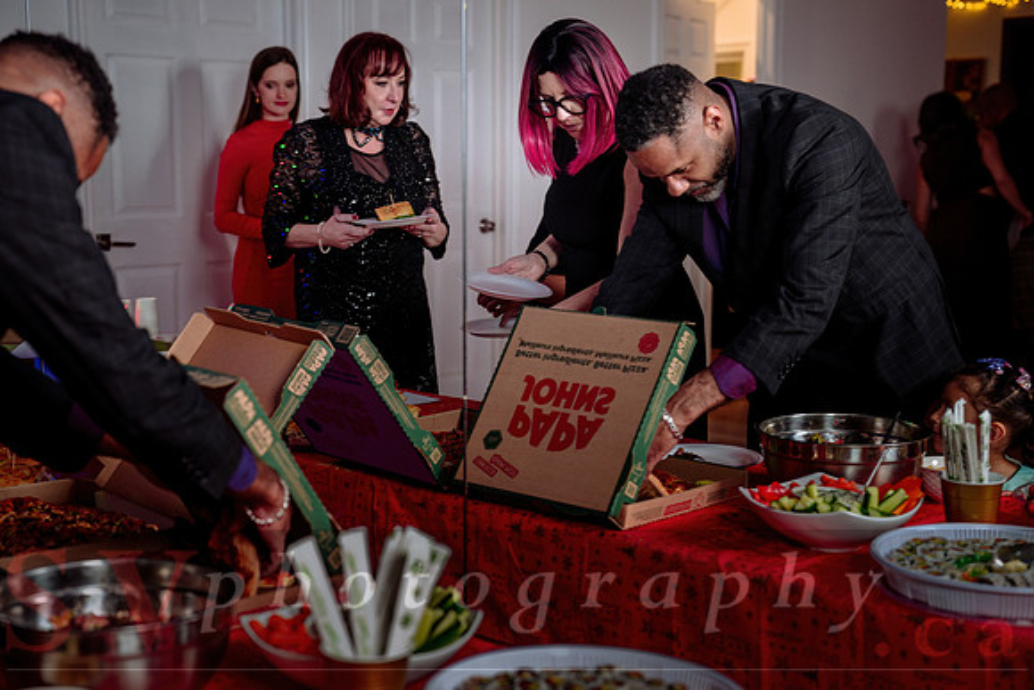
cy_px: 315
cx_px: 457
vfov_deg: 25.3
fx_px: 1539
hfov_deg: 37.1
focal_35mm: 54
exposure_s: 1/100
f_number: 2.8
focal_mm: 48
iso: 500
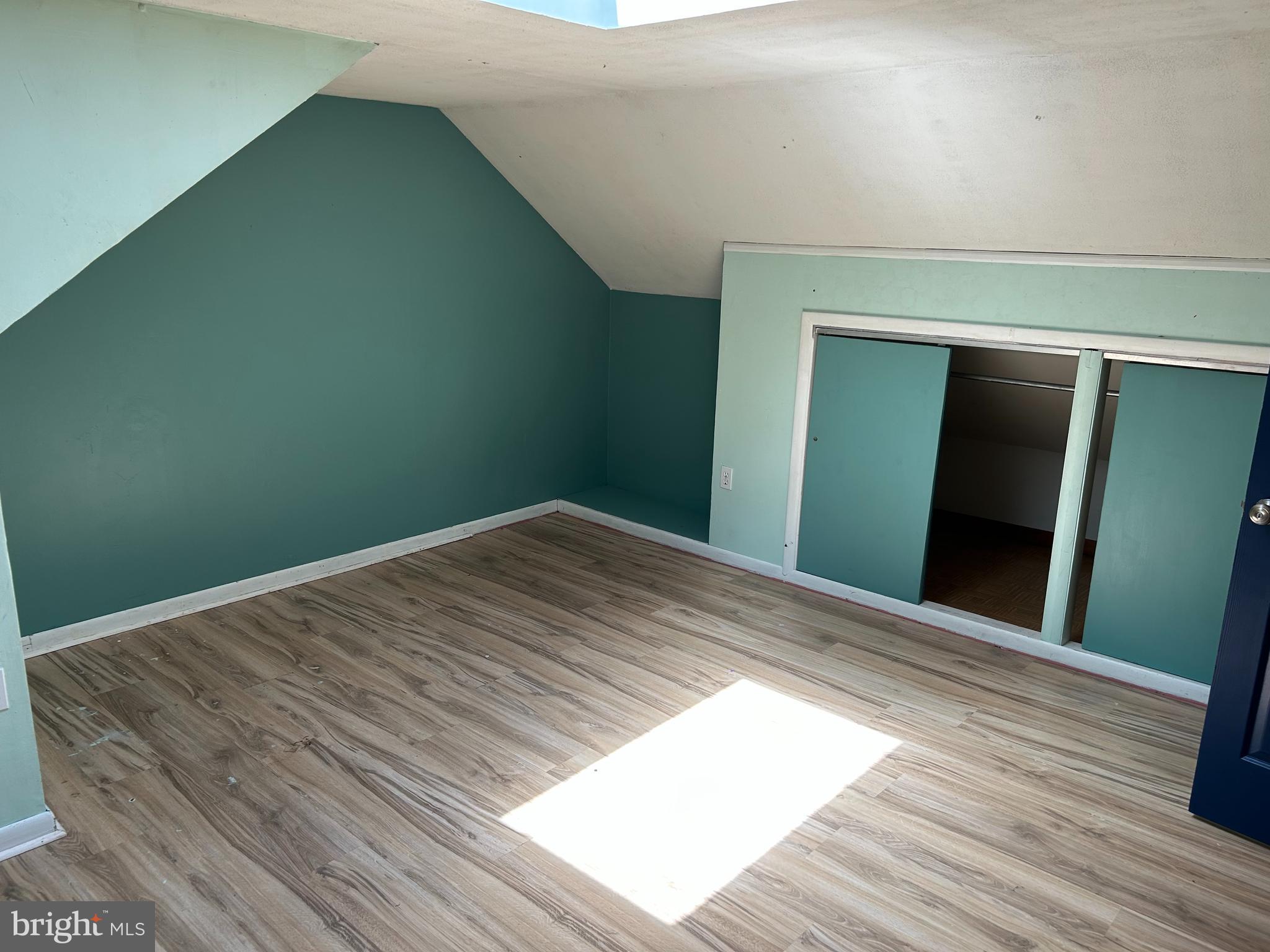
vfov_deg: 53.1
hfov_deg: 67.3
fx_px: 954
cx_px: 635
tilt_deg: -14.1
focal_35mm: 26
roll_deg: -1.0
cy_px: 476
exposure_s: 1/121
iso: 64
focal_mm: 5.7
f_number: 1.5
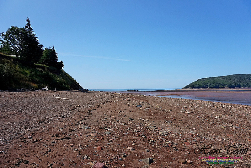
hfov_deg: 73.7
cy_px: 84
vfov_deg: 53.2
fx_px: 167
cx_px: 126
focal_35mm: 24
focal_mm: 16
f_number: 5.6
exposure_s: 1/4000
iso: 800
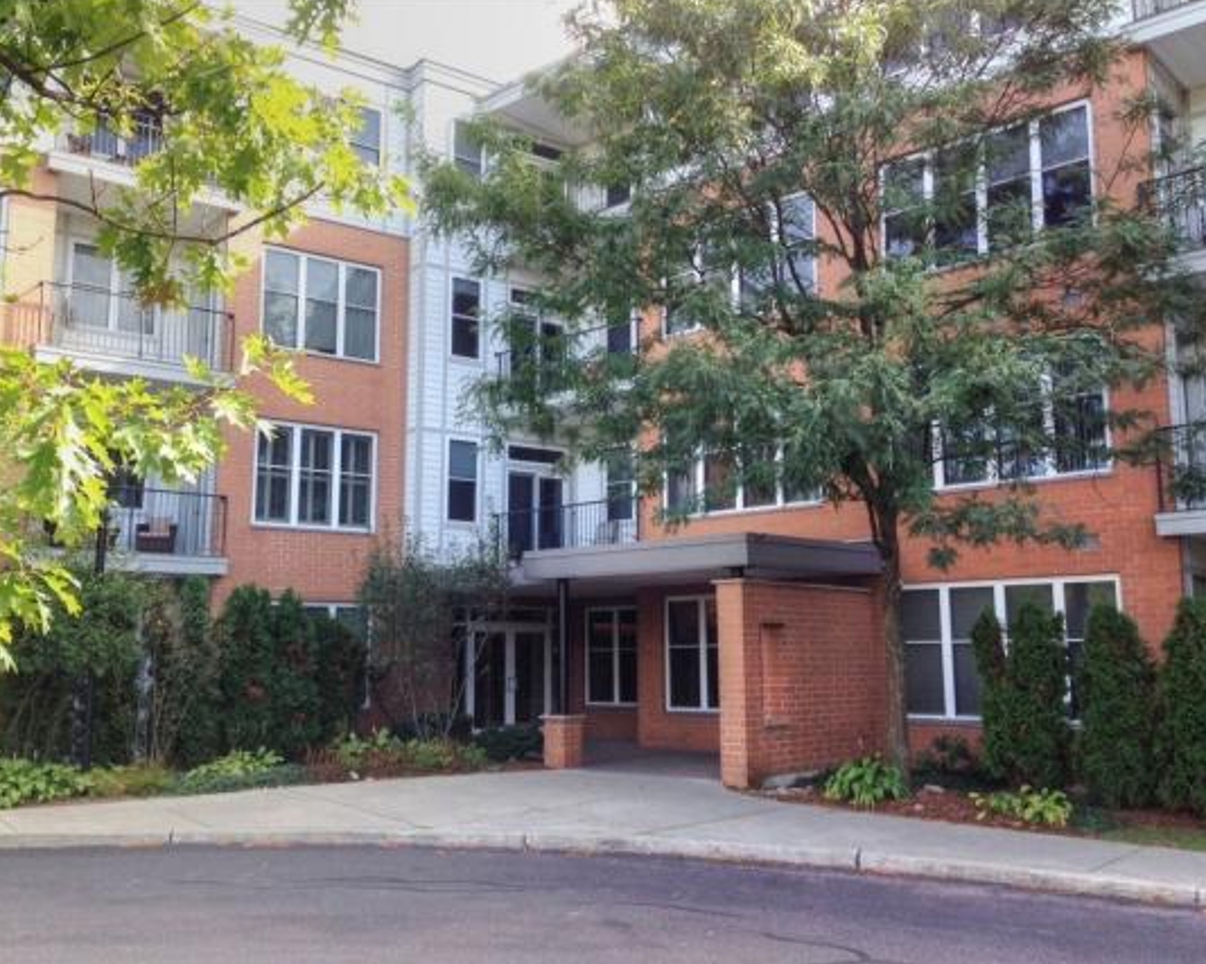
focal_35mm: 35
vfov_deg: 42.2
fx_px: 1249
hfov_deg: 51.5
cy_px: 483
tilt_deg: +7.9
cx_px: 565
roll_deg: -0.1
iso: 50
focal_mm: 4.12
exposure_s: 1/193
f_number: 2.4
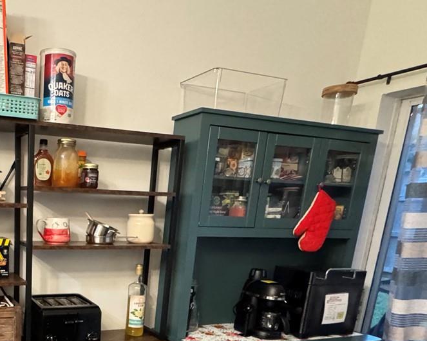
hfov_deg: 48.8
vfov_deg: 41.2
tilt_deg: -14.4
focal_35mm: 33
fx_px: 417
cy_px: 304
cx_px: 47
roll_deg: -2.3
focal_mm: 2.22
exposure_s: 1/40
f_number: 2.2
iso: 1000
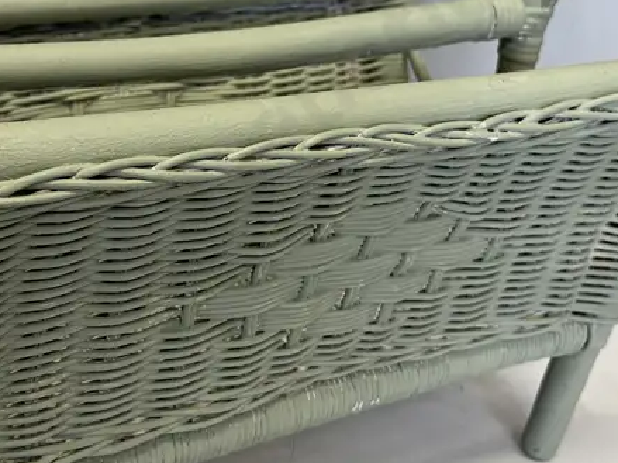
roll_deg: -1.4
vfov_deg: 26.0
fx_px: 999
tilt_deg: -20.0
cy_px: 175
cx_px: 222
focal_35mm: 56
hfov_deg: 34.1
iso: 125
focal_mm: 6.86
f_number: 1.78
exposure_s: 1/100
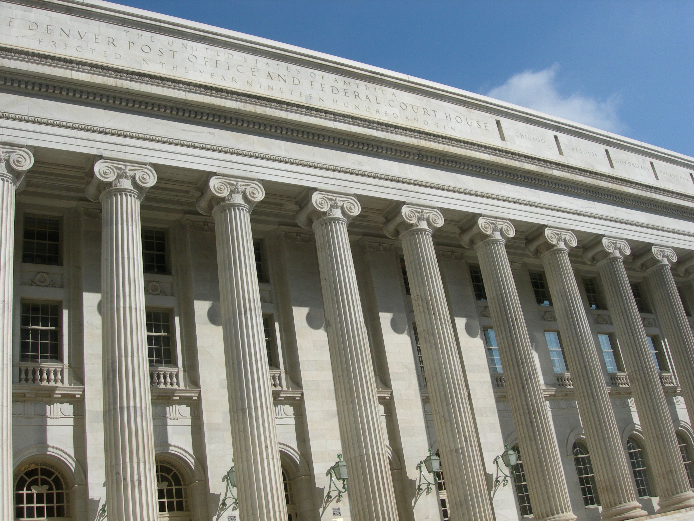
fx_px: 762
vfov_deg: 37.7
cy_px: 260
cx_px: 347
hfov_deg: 49.0
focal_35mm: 38
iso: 50
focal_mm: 7.8
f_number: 4.8
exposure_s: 1/920
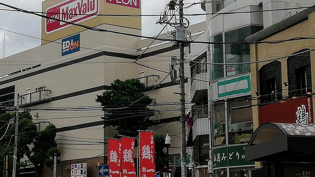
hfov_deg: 21.1
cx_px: 112
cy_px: 46
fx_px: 844
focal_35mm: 101
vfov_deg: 12.0
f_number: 2.2
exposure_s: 1/769
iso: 50
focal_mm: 3.81
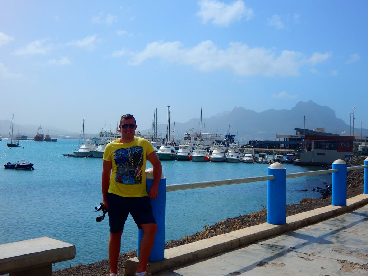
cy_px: 138
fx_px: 457
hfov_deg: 43.9
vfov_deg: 33.6
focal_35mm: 43
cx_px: 184
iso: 125
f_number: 7.1
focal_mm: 7.7
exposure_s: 1/800
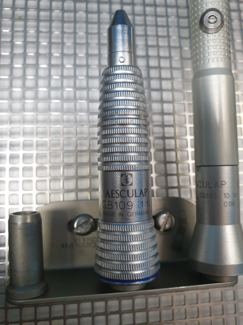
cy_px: 162
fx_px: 243
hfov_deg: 53.1
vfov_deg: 67.3
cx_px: 122
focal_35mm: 26
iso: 250
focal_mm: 4.3
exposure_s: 1/50
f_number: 2.4
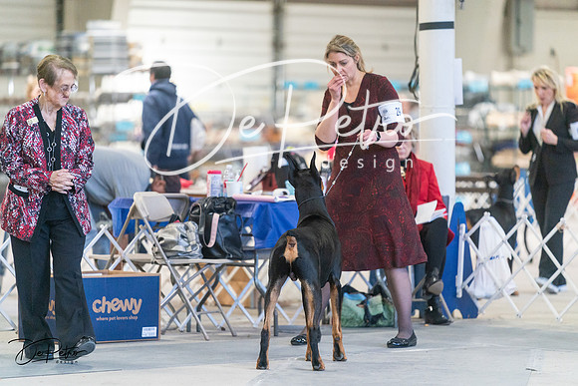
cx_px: 289
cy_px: 193
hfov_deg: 10.3
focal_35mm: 200
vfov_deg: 6.9
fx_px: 3212
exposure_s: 1/320
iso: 4000
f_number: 2.8
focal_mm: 200
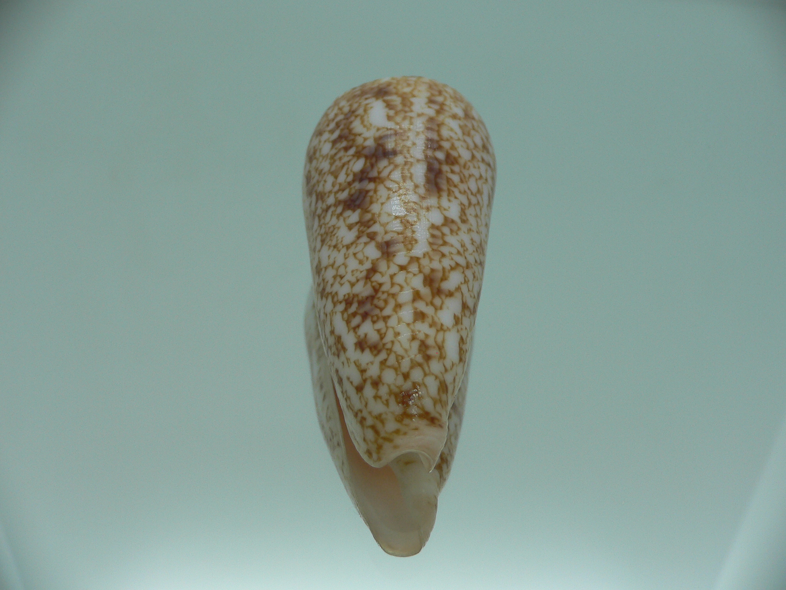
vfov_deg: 40.7
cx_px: 393
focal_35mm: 35
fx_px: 795
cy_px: 295
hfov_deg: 52.6
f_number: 2.8
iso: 80
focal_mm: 4.6
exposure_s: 1/60
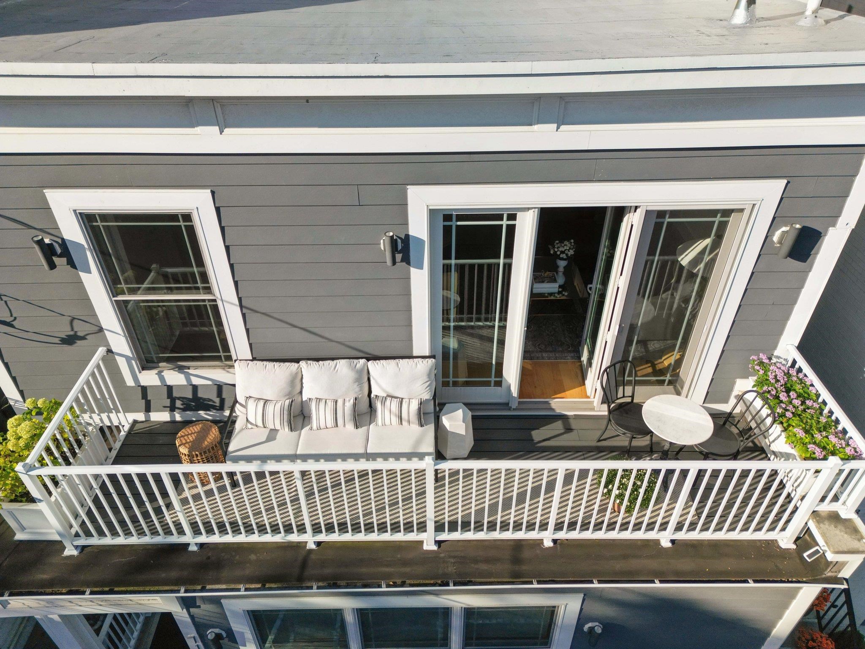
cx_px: 432
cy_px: 324
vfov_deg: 56.8
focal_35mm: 24
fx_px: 600
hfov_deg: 71.6
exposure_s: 1/1000
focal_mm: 6.7
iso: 130
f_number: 1.7
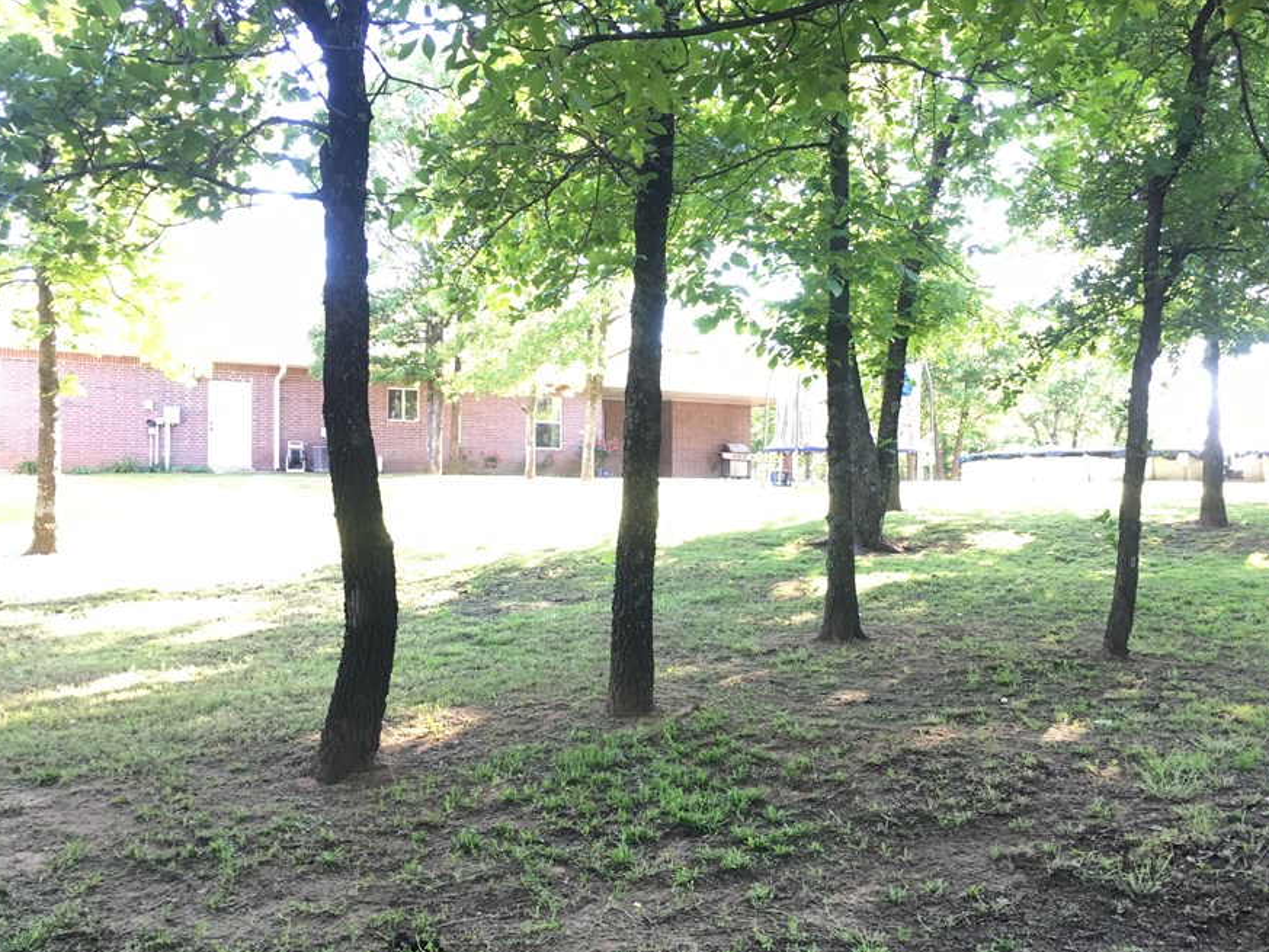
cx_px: 683
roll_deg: -0.4
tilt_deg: +0.7
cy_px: 485
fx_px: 1247
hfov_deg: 53.9
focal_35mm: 34
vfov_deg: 41.8
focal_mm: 4.15
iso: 40
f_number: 2.2
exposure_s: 1/30
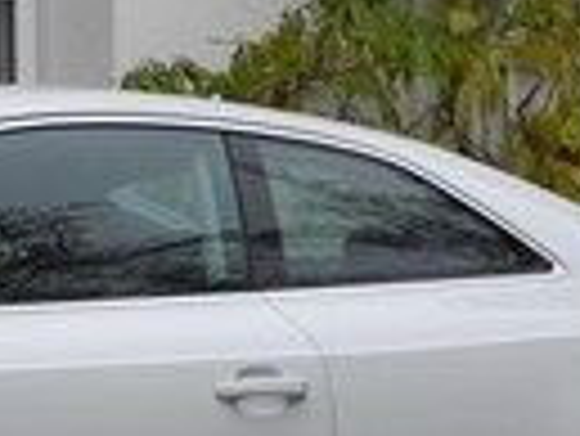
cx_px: -292
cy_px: 202
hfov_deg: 5.8
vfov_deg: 4.4
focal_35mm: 338
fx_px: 5669
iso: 100
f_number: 4
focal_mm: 14.5
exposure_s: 1/160
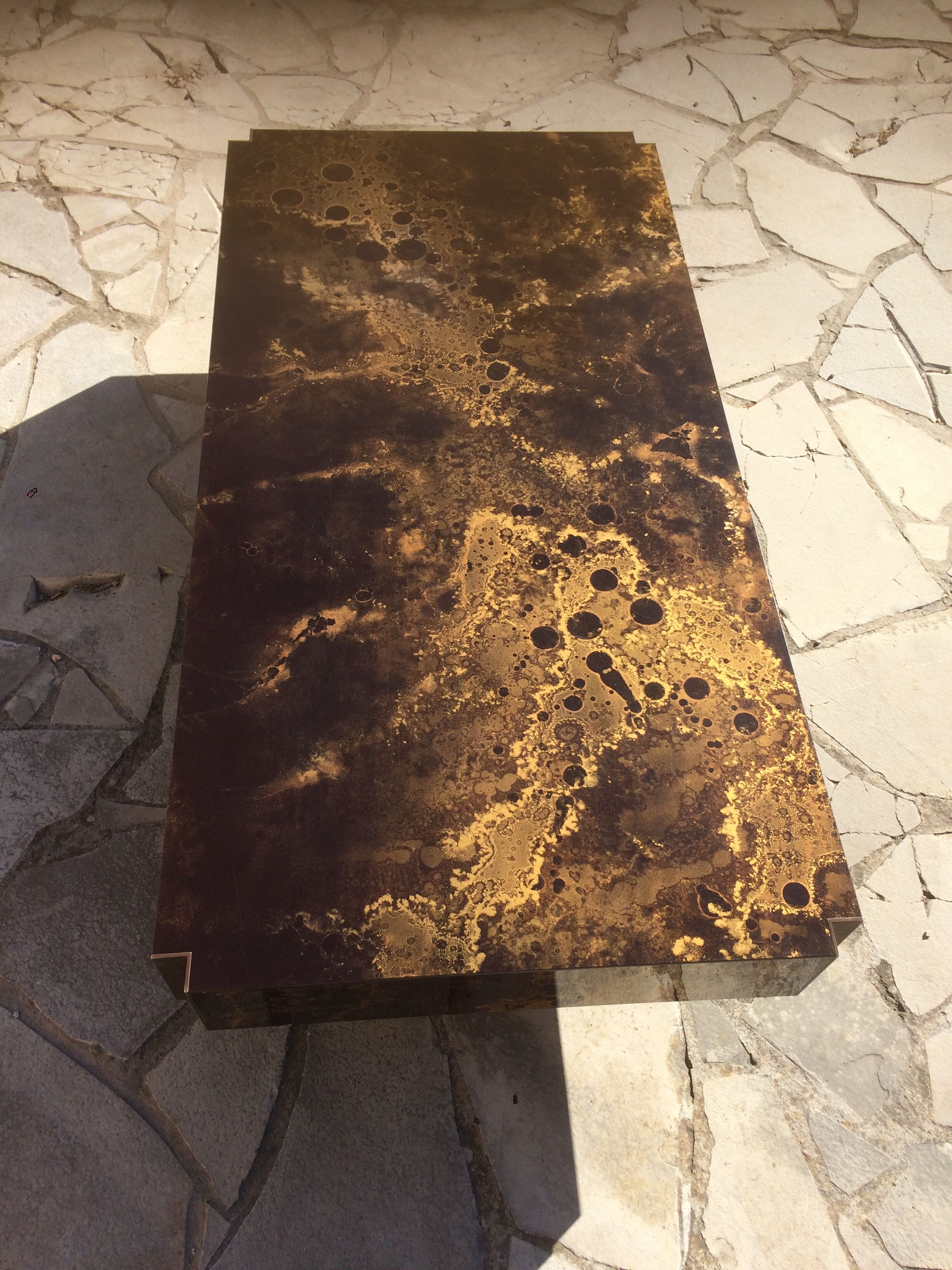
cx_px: 476
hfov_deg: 48.2
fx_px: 1063
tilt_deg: -57.6
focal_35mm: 29
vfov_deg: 61.7
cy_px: 635
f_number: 2.2
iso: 32
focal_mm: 4.15
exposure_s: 1/1368
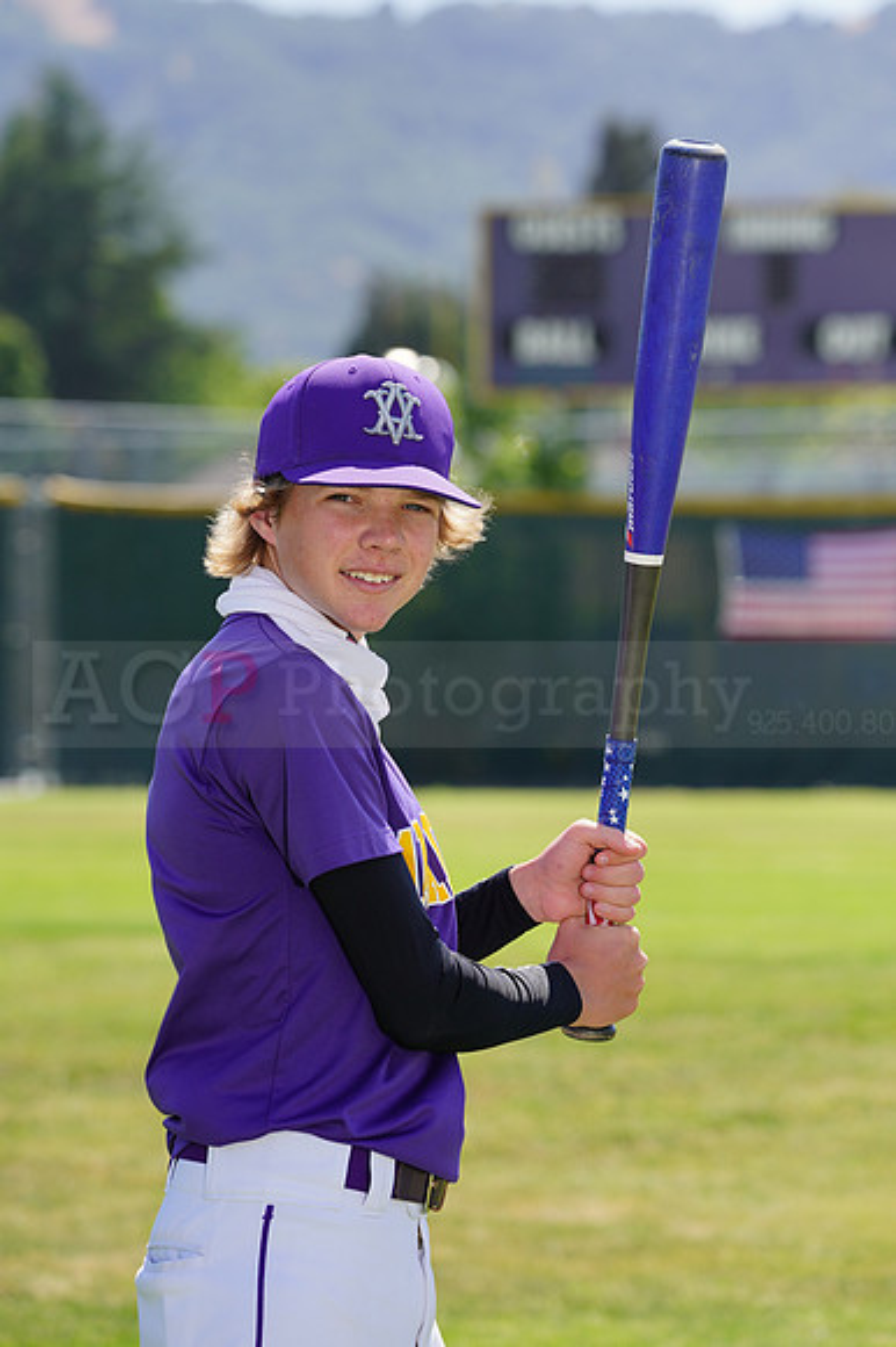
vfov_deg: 9.4
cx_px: 448
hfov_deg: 6.3
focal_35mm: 218
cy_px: 674
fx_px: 8148
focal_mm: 218
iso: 100
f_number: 8
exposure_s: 1/250
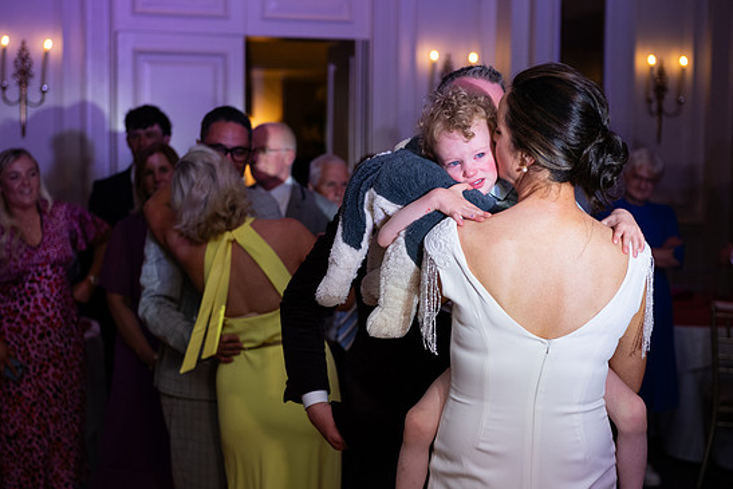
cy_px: 244
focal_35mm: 70
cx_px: 358
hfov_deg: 28.8
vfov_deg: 19.5
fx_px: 1426
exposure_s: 1/160
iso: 640
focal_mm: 66
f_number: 3.5
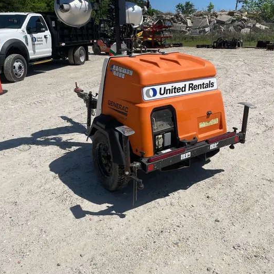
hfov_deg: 51.1
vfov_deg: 50.0
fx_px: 287
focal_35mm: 32
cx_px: 141
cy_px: 87
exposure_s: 1/5814
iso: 32
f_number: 1.6
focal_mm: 4.2
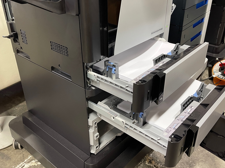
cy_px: 76
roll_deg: +1.6
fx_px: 227
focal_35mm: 35
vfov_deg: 40.6
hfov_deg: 52.6
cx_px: 112
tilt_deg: -28.7
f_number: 1.6
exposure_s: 1/50
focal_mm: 5.1
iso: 400
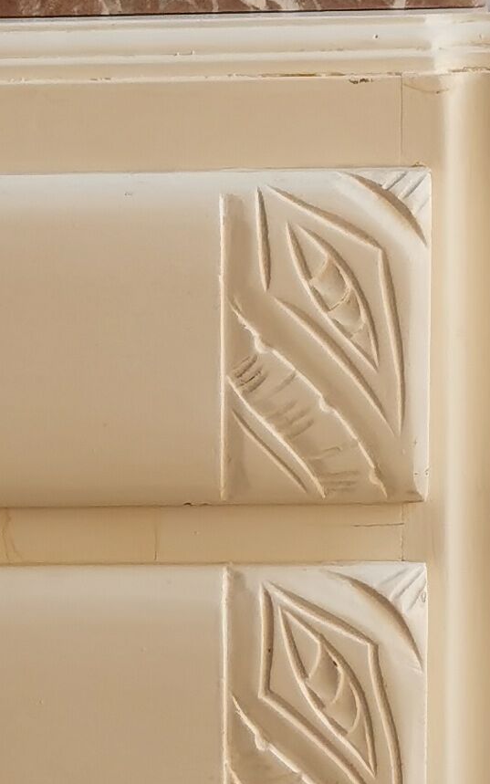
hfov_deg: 5.8
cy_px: 727
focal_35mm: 225
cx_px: -124
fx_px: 4807
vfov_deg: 9.3
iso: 50
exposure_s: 1/192
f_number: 1.8
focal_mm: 5.58
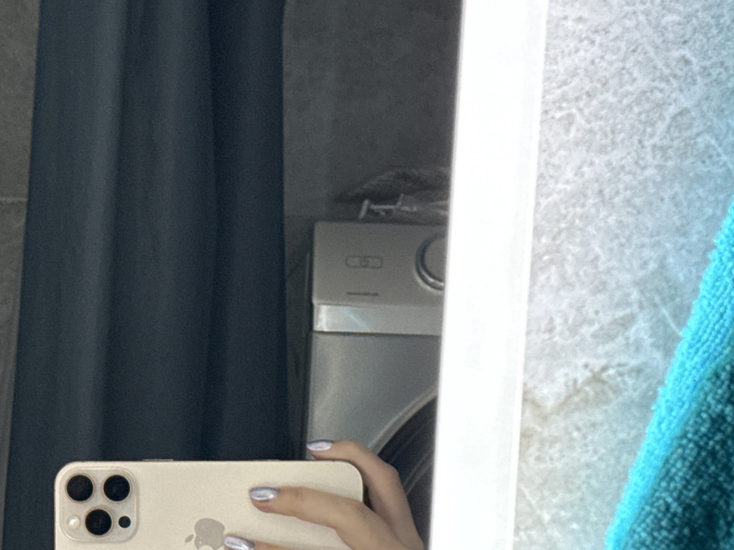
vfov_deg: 13.7
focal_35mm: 106
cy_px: 590
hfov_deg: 18.2
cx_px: 70
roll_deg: -2.8
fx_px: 2247
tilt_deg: -2.1
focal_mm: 6.76
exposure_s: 1/40
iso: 400
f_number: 1.78
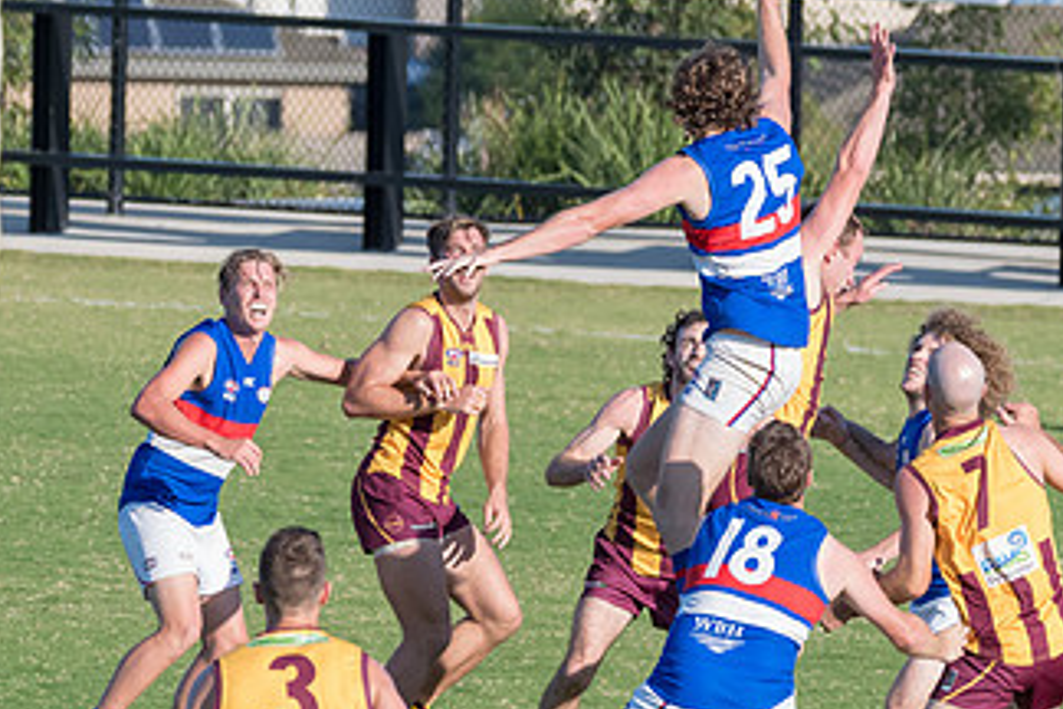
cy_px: 480
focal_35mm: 767
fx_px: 22646
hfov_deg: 2.7
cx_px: 263
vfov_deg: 1.8
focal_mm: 260
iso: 800
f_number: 7.1
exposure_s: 1/1600
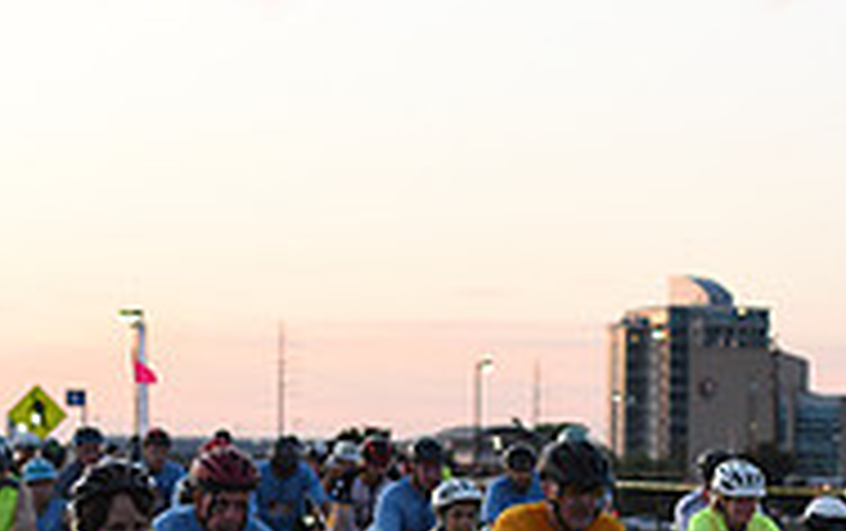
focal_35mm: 157
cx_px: 585
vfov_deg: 8.2
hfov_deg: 13.3
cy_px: 821
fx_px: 3624
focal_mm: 50
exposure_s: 1/400
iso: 2500
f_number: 2.8
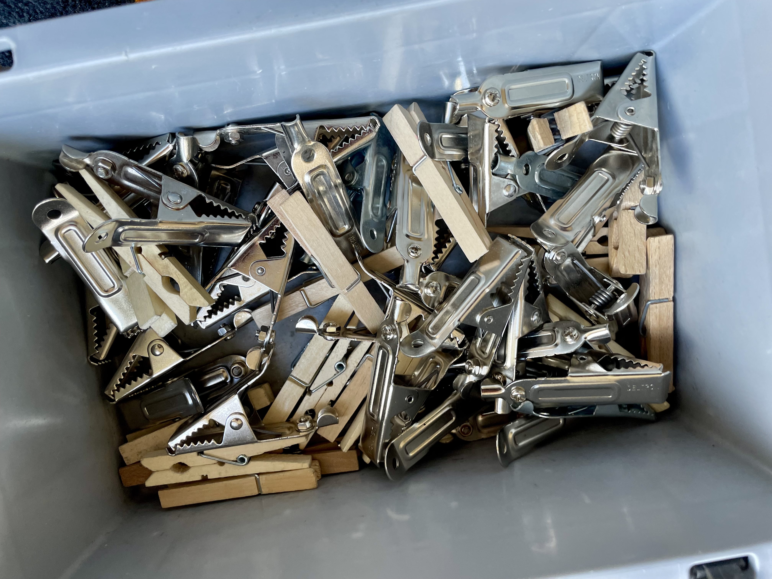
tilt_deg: -87.4
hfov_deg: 67.3
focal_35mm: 26
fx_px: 580
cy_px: 290
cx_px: 386
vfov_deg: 53.1
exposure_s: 1/104
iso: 125
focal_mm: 4.2
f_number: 1.6
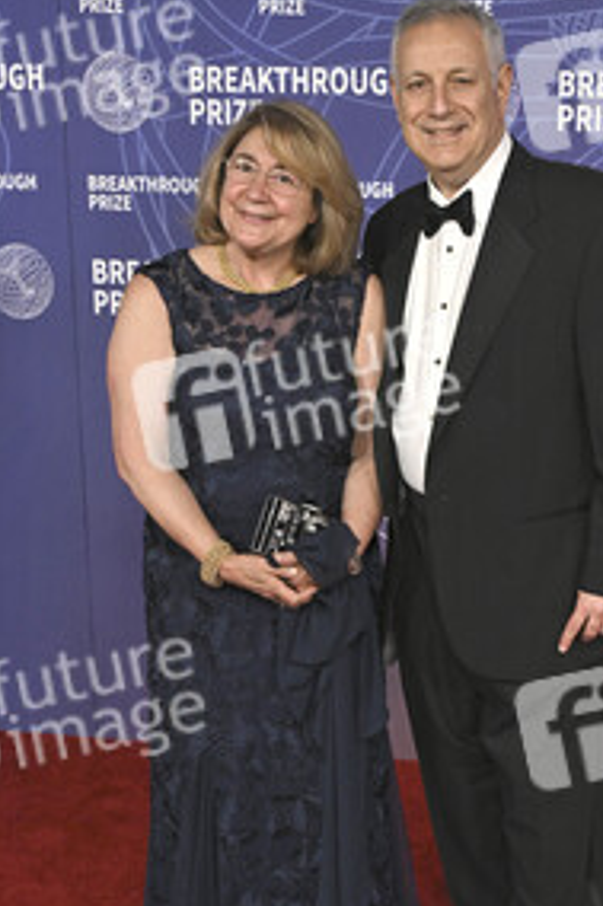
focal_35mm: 62
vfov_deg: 32.3
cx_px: 389
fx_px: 1560
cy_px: 555
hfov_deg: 21.8
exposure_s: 1/320
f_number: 4.5
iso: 2000
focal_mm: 44
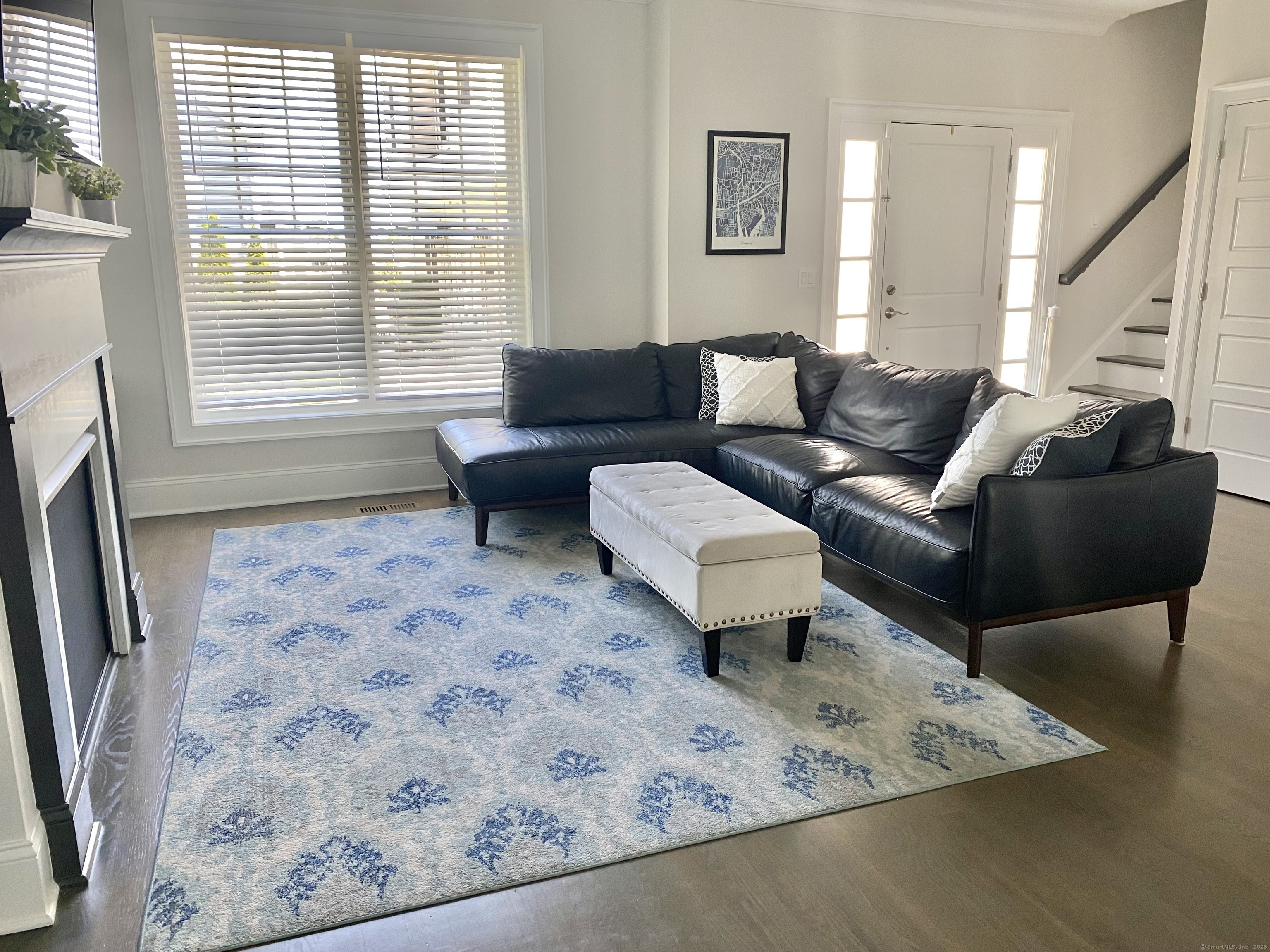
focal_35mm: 26
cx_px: 635
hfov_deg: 67.3
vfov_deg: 53.1
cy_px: 476
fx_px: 954
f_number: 1.8
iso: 125
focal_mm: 4.25
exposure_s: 1/85
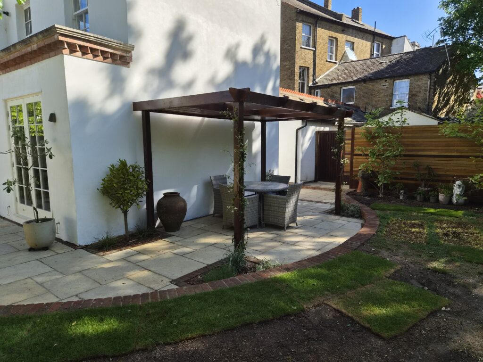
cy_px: 181
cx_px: 242
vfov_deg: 58.9
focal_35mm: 23
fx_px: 321
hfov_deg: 73.9
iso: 80
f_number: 1.8
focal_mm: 5.4
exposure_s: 1/3528
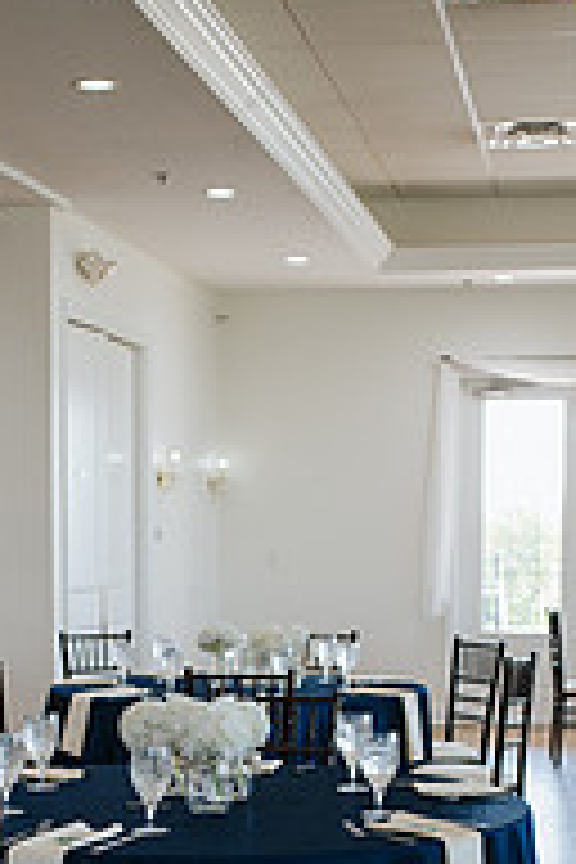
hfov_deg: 16.6
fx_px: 1968
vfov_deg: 24.1
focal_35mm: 82
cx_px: 182
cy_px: 770
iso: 800
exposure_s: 1/320
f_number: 3.5
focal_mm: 35
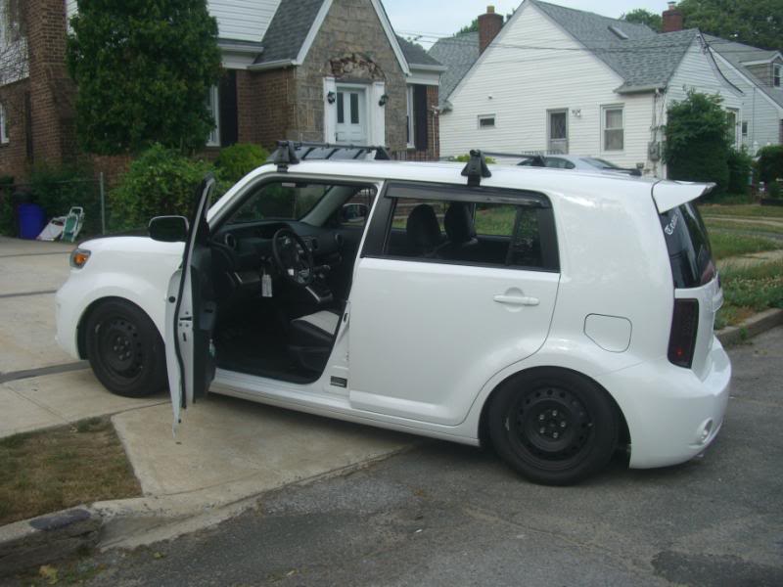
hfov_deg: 49.0
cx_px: 392
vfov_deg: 37.7
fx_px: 860
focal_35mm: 38
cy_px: 294
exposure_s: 1/160
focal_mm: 7.9
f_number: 5.6
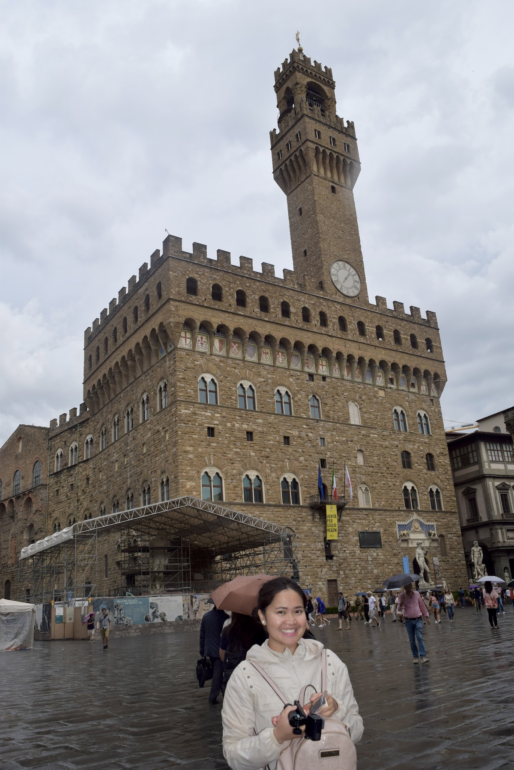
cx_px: 257
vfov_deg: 61.9
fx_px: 642
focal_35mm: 30
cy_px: 385
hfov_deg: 43.6
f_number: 7.1
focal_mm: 20
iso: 100
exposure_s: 1/200
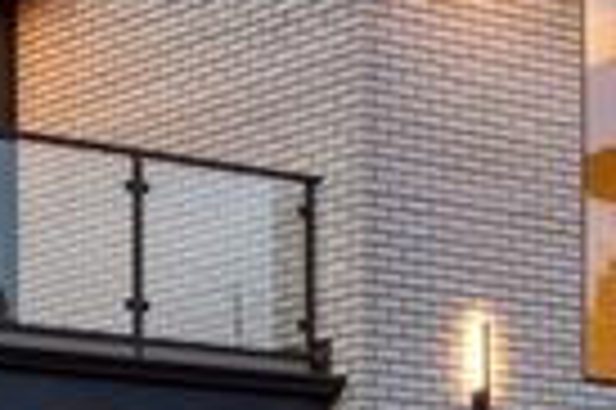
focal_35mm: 164
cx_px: -175
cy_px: 320
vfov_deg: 8.3
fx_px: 2803
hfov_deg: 12.2
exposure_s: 1/10
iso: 400
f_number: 8
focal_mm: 35
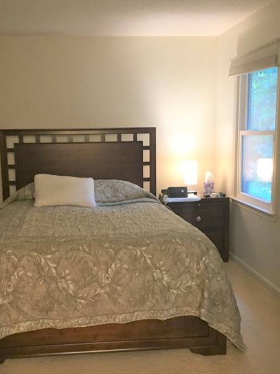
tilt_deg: -5.4
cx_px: 109
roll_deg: +1.8
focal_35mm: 37
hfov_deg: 38.5
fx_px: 399
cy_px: 189
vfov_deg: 50.2
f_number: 2.2
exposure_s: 1/30
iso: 200
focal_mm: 4.15
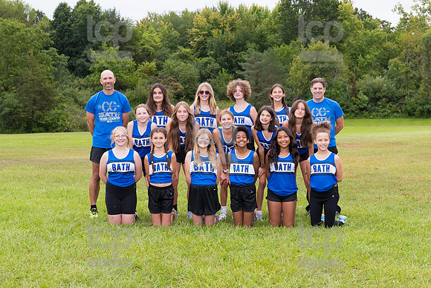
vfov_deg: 20.0
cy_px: 136
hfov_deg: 29.7
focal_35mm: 68
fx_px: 814
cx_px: 222
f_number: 6.3
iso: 320
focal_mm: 55
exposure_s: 1/250
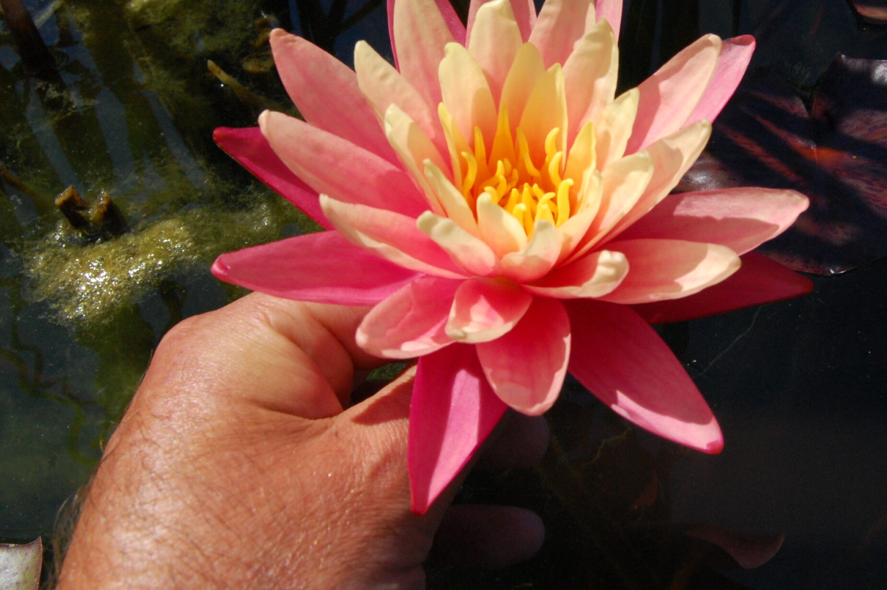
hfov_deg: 36.6
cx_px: 572
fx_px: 1329
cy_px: 188
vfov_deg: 24.9
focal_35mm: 54
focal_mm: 26
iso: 800
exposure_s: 1/800
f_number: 14
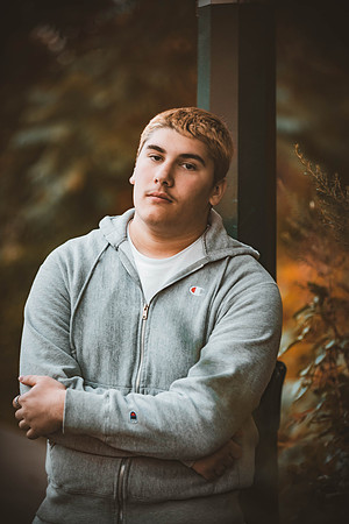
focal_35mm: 155
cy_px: 262
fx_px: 2254
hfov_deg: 8.9
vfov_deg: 13.2
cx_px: 174
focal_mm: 155
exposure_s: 1/400
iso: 1600
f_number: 2.8
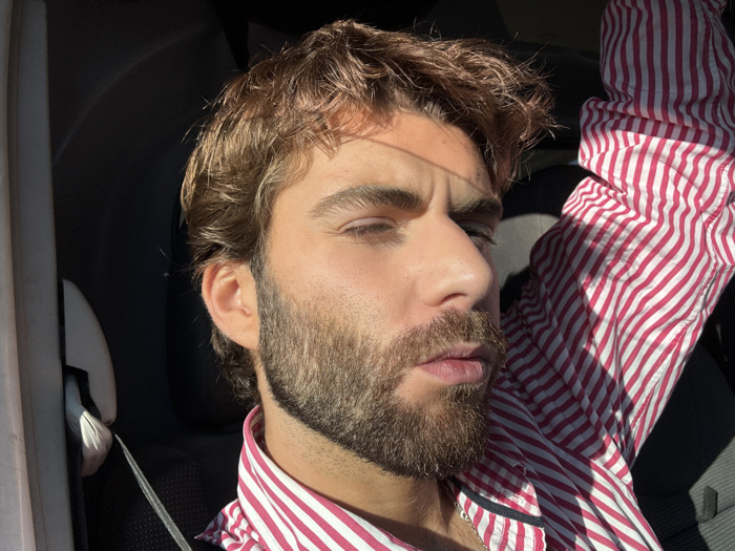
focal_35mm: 30
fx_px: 637
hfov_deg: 60.0
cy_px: 276
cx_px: 368
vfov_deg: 46.8
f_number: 1.9
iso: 25
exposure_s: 1/1418
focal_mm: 2.69
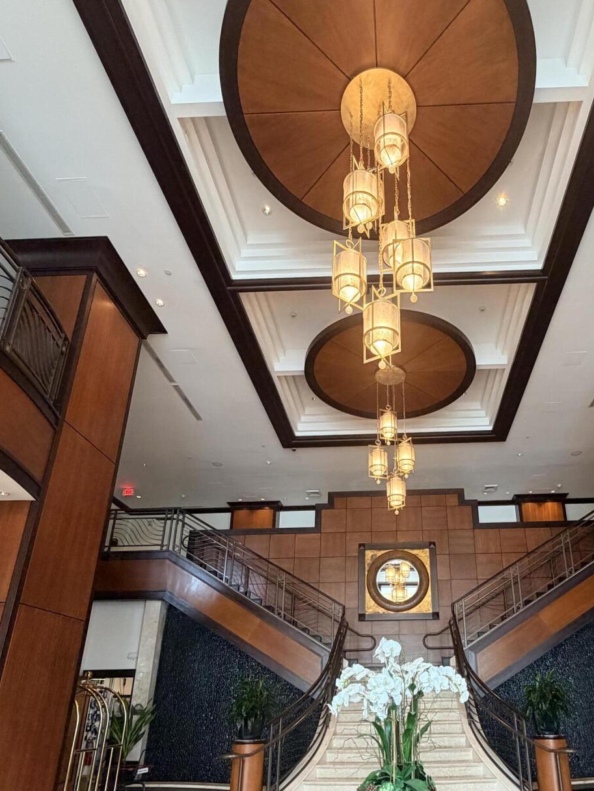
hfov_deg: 57.7
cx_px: 390
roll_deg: +1.4
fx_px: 526
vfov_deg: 72.0
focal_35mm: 23
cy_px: 519
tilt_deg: +20.7
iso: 250
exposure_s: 1/60
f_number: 2.2
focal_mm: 2.22
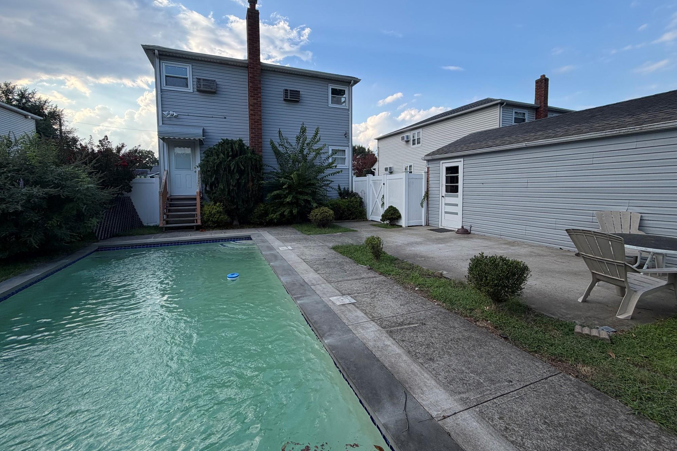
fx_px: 282
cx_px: 331
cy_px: 205
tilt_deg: -3.8
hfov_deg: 100.4
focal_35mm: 15
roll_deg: +0.0
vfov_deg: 77.1
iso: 50
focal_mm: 2.22
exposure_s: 1/502
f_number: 2.2
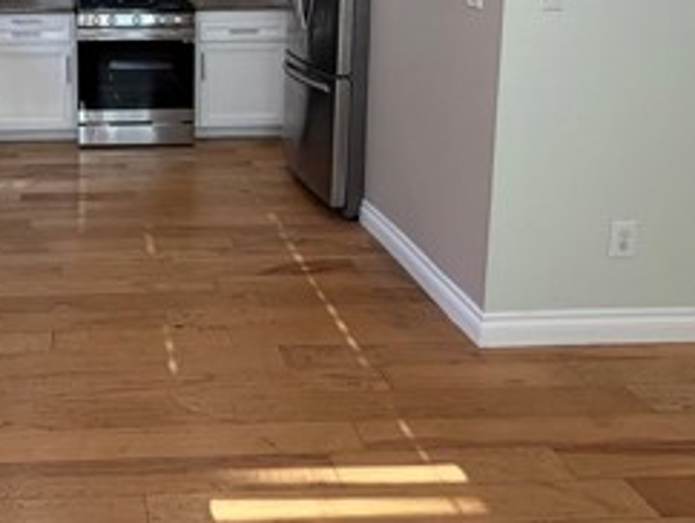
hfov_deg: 46.8
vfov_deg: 35.7
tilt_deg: -7.5
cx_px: 118
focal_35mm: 37
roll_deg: +0.5
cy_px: 26
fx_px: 744
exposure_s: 1/120
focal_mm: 2.22
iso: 100
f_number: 2.2
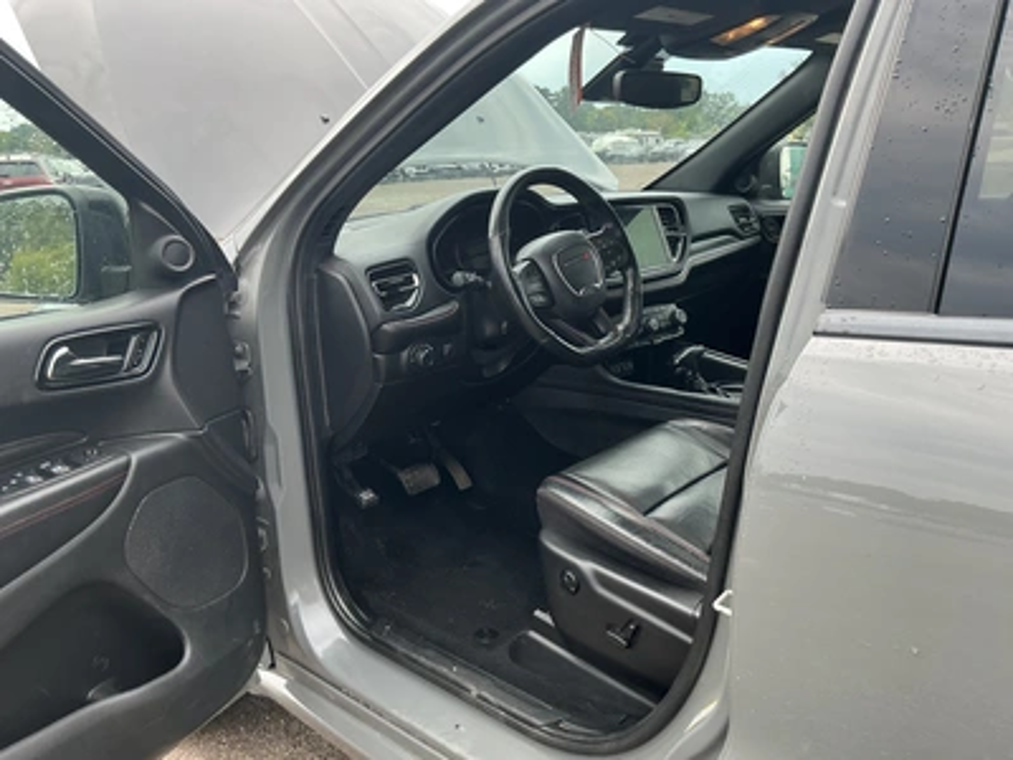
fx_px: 819
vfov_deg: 49.7
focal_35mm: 28
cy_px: 380
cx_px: 506
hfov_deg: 63.4
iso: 20
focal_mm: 3
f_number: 1.8
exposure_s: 1/151
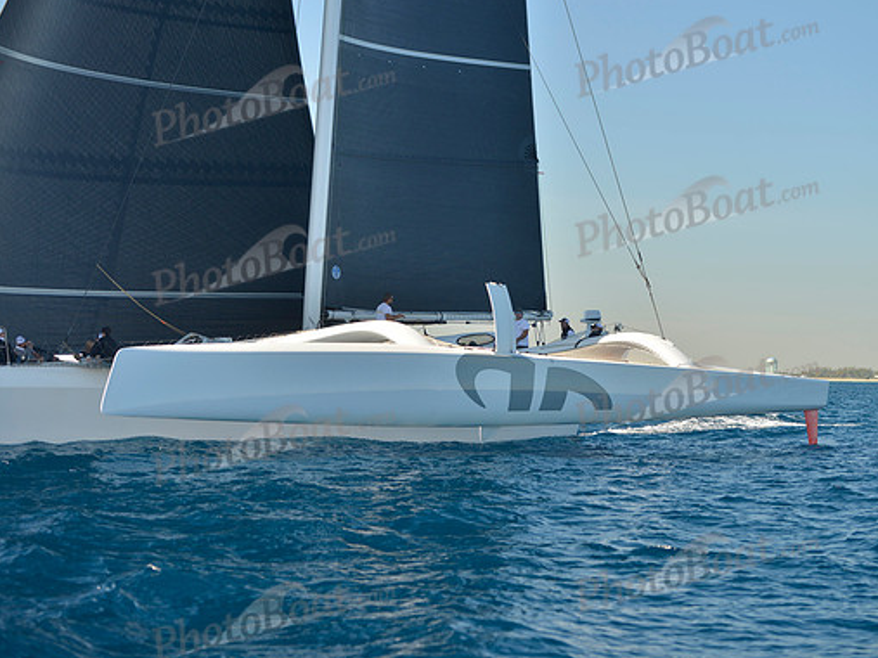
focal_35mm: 77
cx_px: 487
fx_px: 1953
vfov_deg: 19.1
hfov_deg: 25.3
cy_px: 326
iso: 200
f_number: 4
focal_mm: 70
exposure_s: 1/640
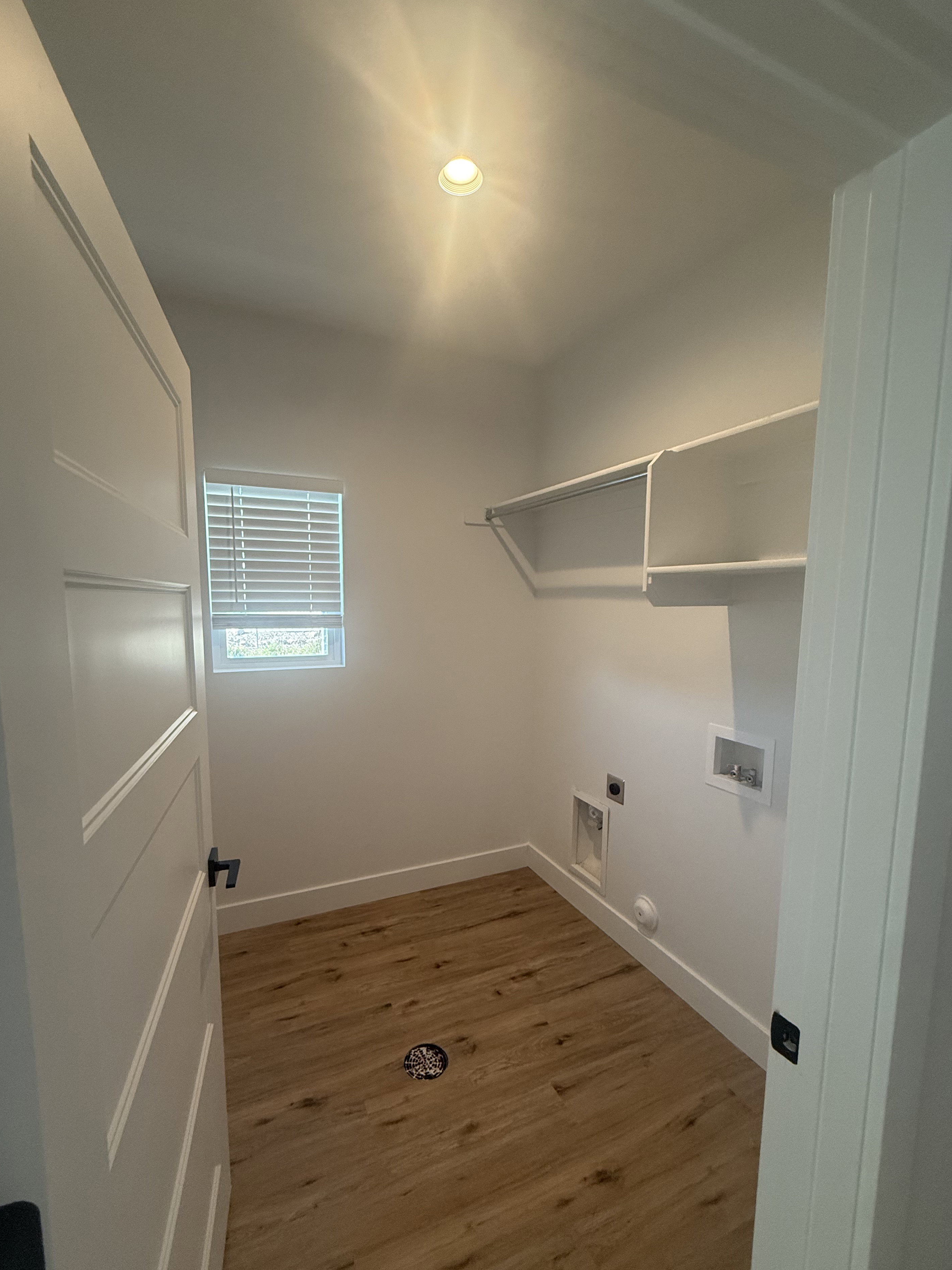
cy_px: 666
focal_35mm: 15
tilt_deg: -5.2
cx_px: 454
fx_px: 550
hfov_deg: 81.7
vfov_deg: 98.1
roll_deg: -0.4
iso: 320
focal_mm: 2.22
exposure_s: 1/120
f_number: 2.2
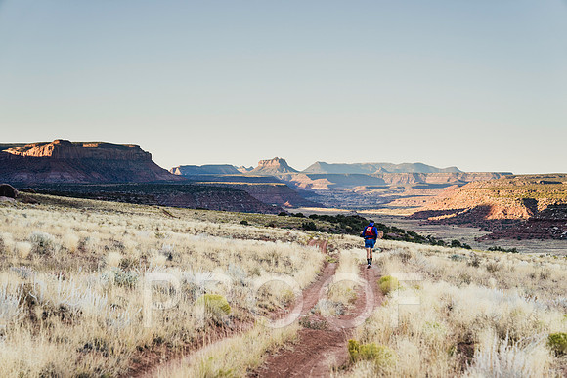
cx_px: 284
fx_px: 1103
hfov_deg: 28.8
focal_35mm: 70
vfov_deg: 19.5
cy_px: 189
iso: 400
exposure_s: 1/800
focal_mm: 70
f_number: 4.5
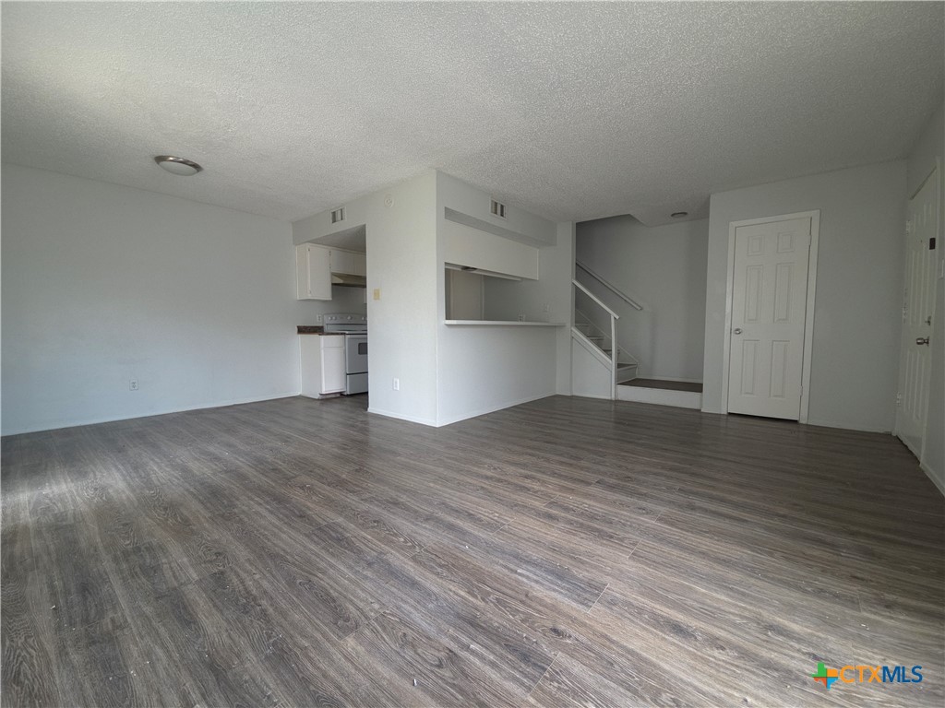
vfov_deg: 89.9
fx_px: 355
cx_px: 472
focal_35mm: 13
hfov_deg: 106.2
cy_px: 354
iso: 100
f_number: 2.2
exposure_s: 1/30
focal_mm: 2.2
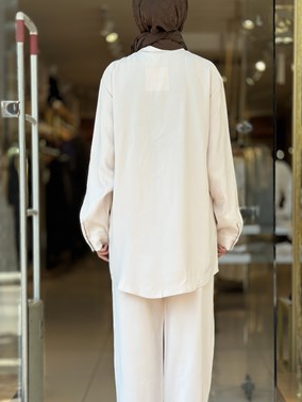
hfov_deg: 22.3
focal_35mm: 66
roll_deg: -0.8
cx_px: 163
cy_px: 224
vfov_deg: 29.3
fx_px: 767
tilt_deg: -1.7
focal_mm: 6.86
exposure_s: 1/734
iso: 80
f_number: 1.78
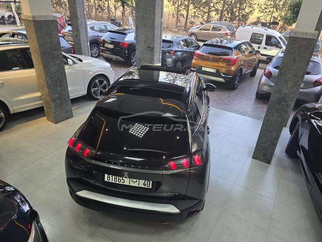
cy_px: 121
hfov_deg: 73.9
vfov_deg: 58.9
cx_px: 161
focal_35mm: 23
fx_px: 214
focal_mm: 6.3
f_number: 1.7
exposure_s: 1/100
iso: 40
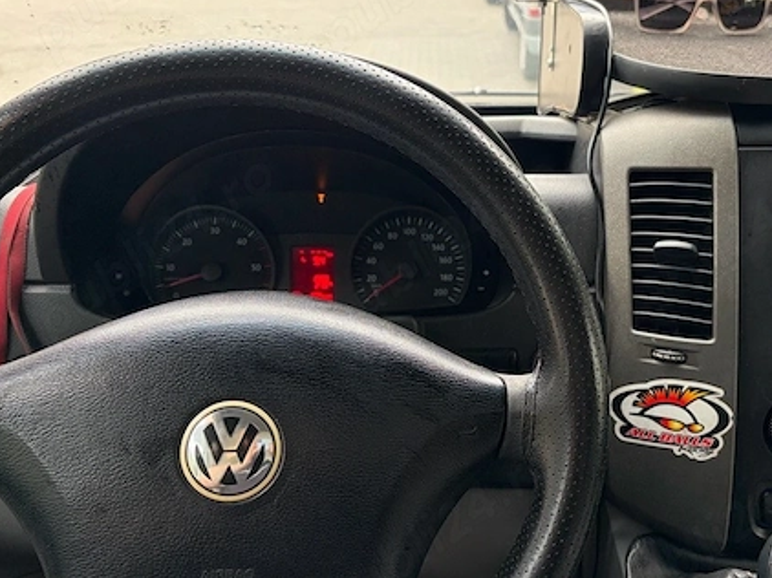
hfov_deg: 49.3
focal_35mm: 37
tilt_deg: -27.5
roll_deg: +0.5
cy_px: 258
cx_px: 512
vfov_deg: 38.6
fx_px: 825
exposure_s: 1/79
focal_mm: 5.96
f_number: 1.6
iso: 125
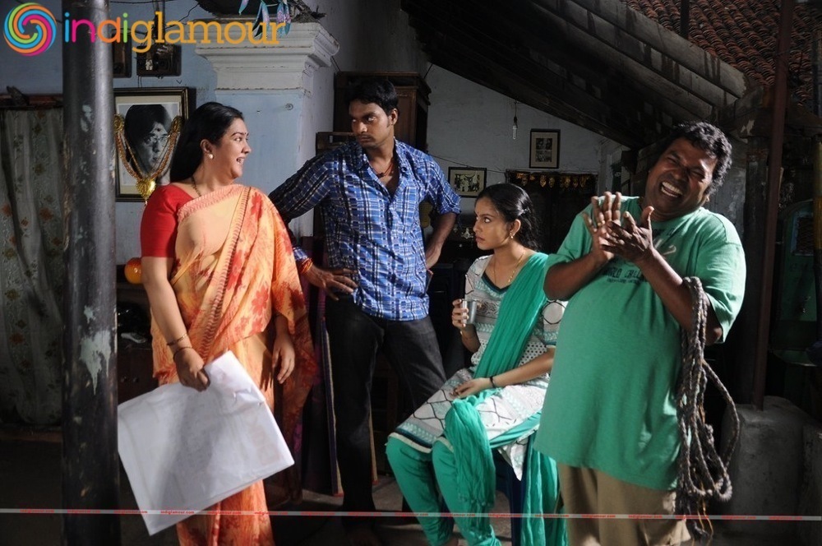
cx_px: 411
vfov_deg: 41.6
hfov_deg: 59.6
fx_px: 718
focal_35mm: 32
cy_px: 273
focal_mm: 21
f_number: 4
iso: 500
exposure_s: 1/100
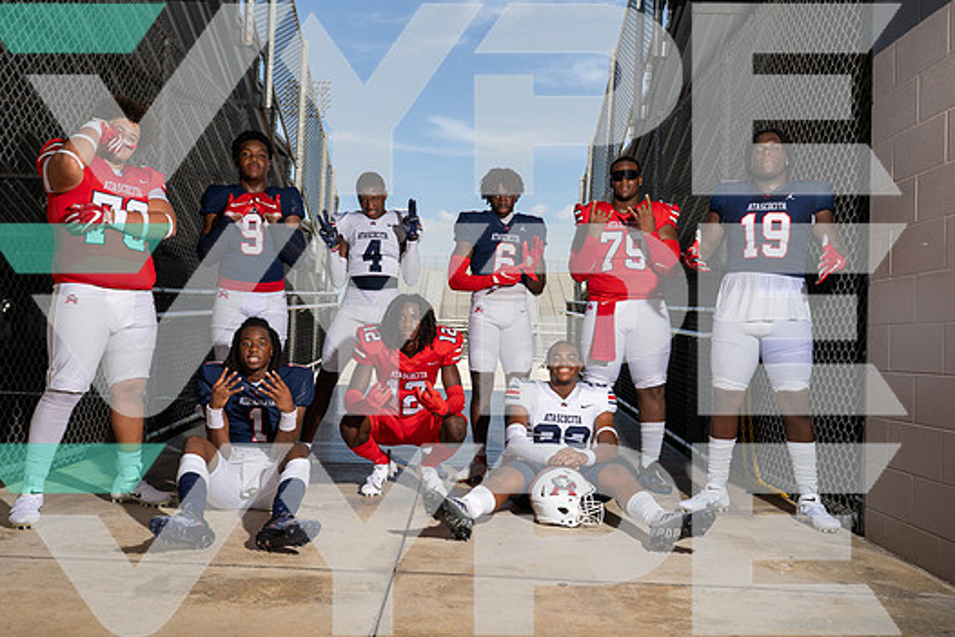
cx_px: 445
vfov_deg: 41.1
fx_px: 849
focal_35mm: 32
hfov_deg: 58.6
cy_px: 320
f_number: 10
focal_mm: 29
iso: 160
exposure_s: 1/250
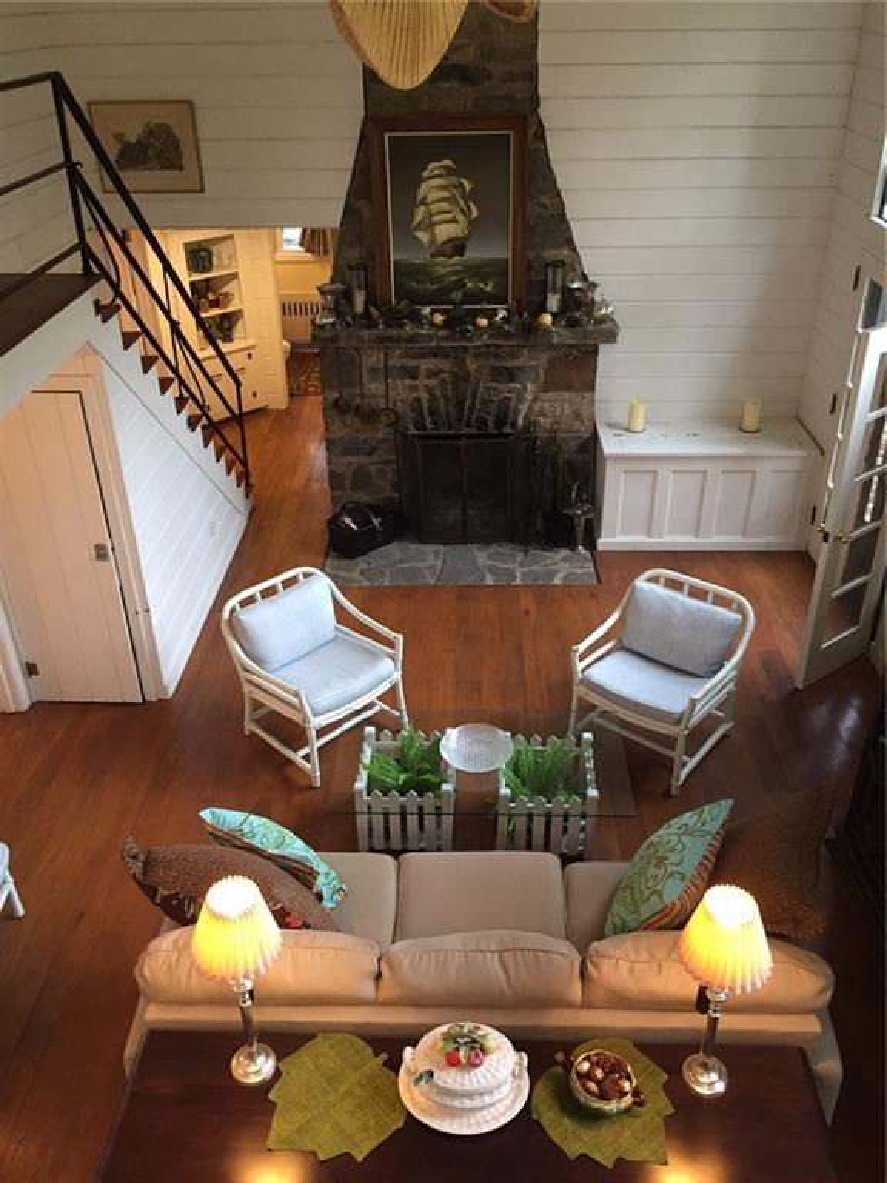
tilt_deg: -30.9
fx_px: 991
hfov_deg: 48.2
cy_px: 592
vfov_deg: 61.7
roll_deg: -0.1
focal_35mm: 29
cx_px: 444
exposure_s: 1/30
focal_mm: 4.15
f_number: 2.2
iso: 125
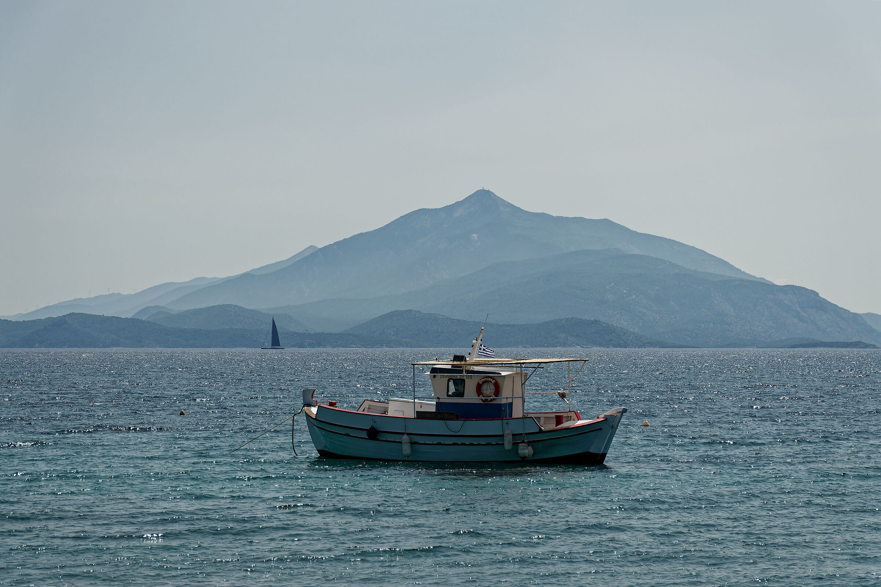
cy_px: 294
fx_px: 2753
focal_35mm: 112
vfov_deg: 12.2
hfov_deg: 18.2
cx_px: 440
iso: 100
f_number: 6.3
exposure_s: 1/1250
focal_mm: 75
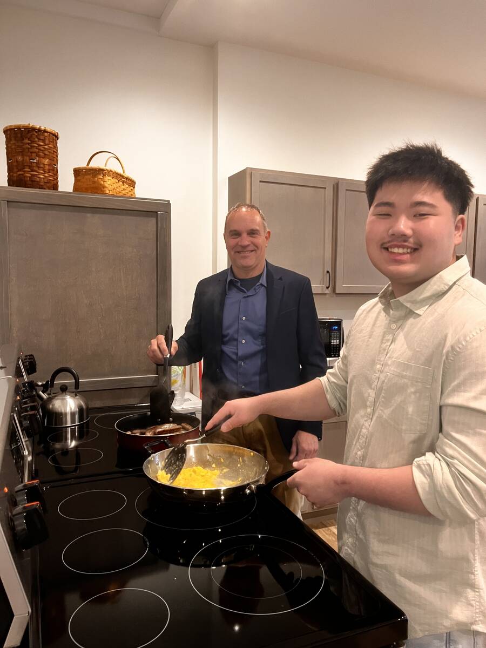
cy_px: 324
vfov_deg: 67.3
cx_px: 243
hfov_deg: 53.1
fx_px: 487
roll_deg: -1.6
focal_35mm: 26
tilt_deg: -3.4
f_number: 1.6
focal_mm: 5.1
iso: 320
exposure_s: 1/60
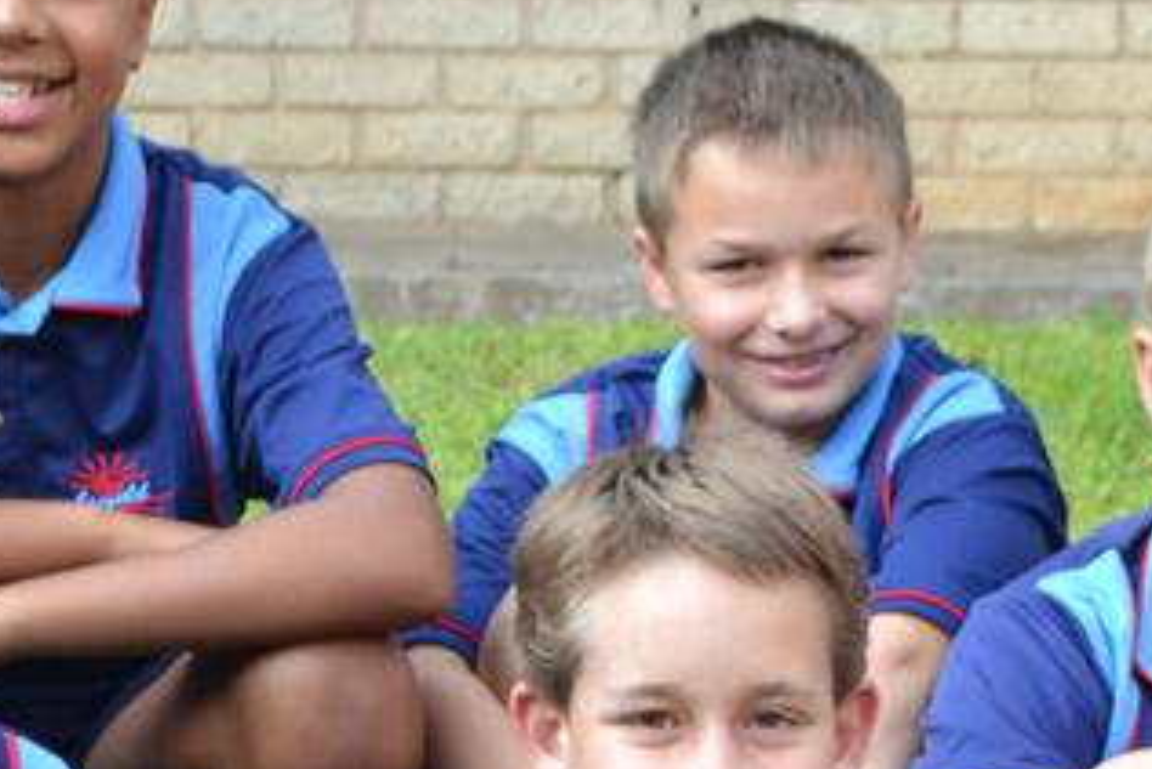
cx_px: 616
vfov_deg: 7.8
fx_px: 5602
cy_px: 875
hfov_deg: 11.7
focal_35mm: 175
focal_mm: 32
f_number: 5
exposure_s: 1/100
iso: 400
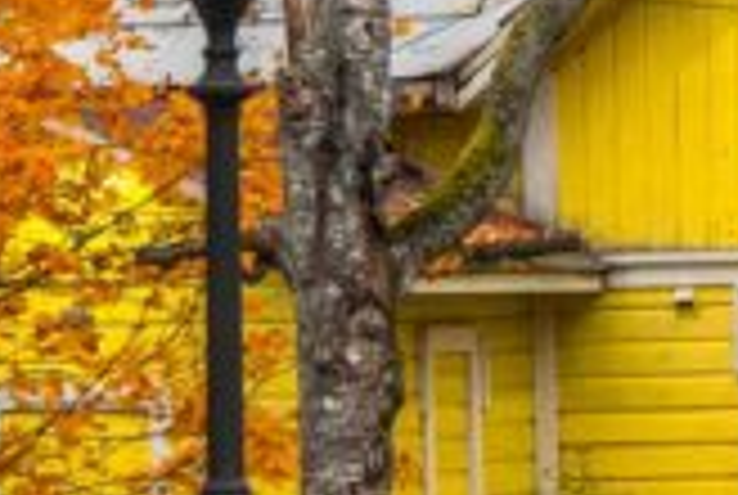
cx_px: 225
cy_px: -479
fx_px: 11891
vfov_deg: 2.4
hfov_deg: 3.6
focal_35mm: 579
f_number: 4
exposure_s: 1/160
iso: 640
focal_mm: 62
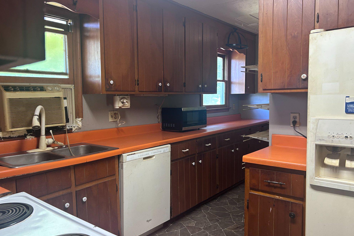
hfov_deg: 65.5
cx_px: 174
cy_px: 119
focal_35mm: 28
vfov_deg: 46.4
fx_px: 275
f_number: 1.5
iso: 160
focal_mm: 5.7
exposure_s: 1/60
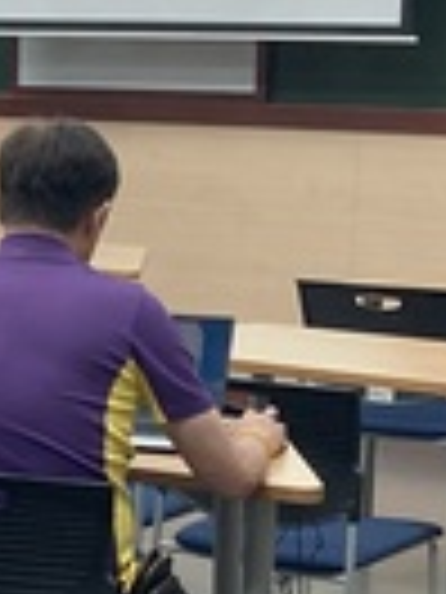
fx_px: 2560
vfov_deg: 13.2
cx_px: -333
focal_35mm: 149
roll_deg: -0.6
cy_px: 385
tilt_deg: -10.1
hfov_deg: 9.5
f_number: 1.8
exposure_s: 1/60
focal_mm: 3.99
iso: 100
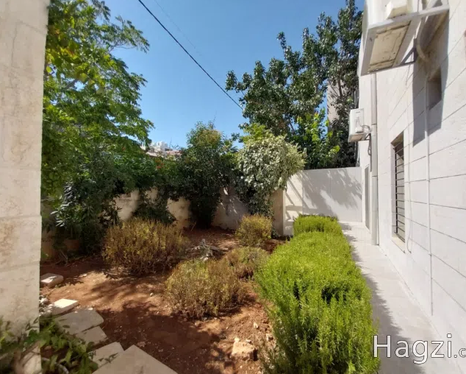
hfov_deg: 100.5
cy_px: 186
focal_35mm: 14
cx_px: 248
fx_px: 193
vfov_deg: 88.0
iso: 64
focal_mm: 1.3
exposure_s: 1/1442
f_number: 2.2
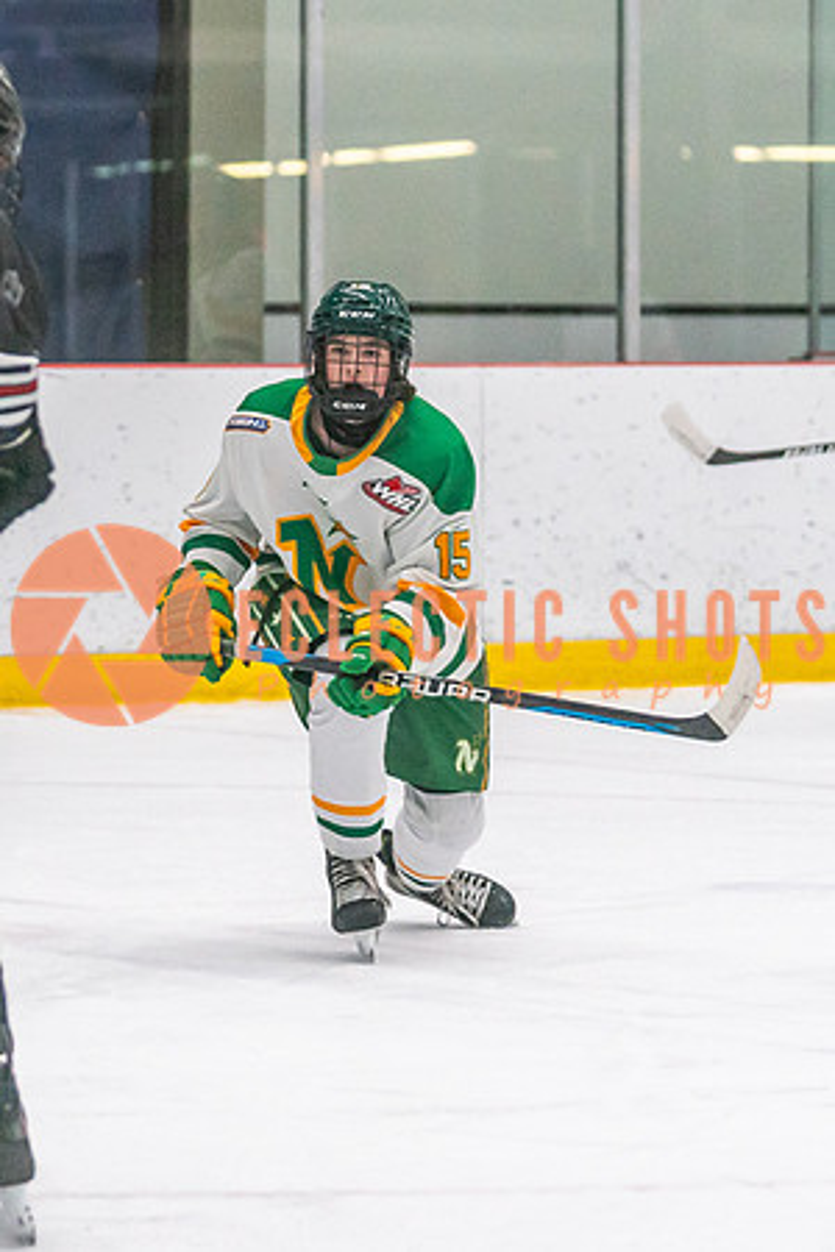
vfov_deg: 9.0
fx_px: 7952
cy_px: 661
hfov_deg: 6.0
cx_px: 216
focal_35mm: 229
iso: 3200
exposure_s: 1/1250
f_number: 2.8
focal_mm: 96
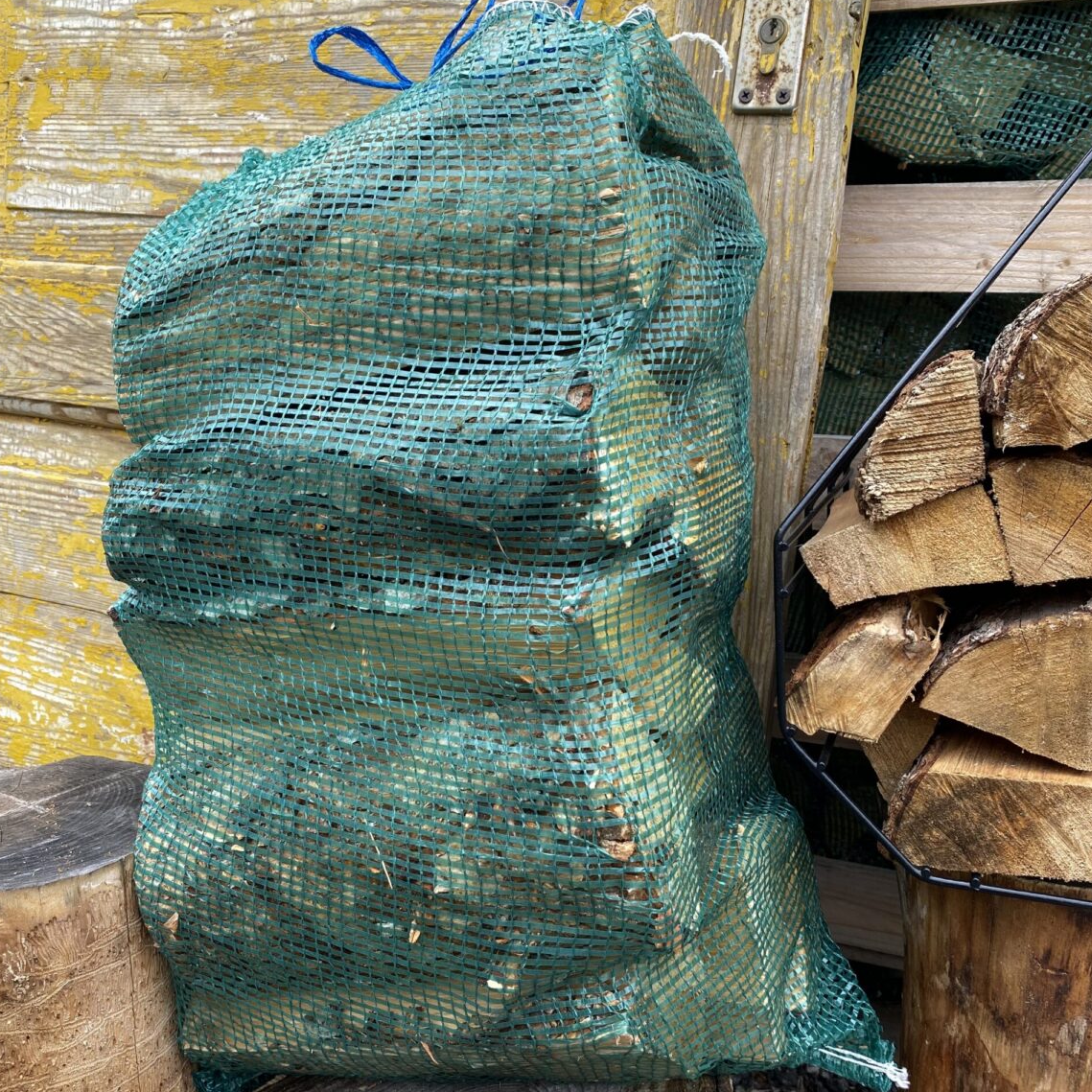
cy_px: 616
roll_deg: +0.5
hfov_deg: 52.5
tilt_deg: -17.3
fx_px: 1106
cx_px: 545
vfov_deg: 52.4
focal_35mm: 31
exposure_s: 1/252
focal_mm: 4.25
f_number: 1.8
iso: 32
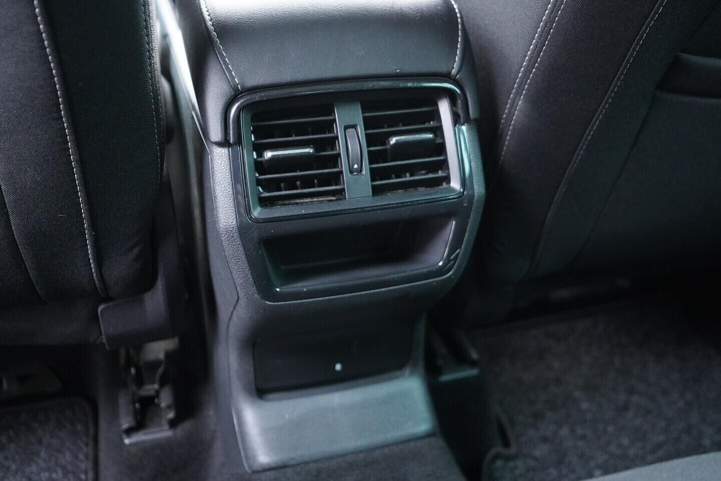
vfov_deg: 36.9
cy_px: 240
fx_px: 721
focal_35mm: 36
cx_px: 360
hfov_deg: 53.1
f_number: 2.8
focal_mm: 24
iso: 4000
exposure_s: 1/40
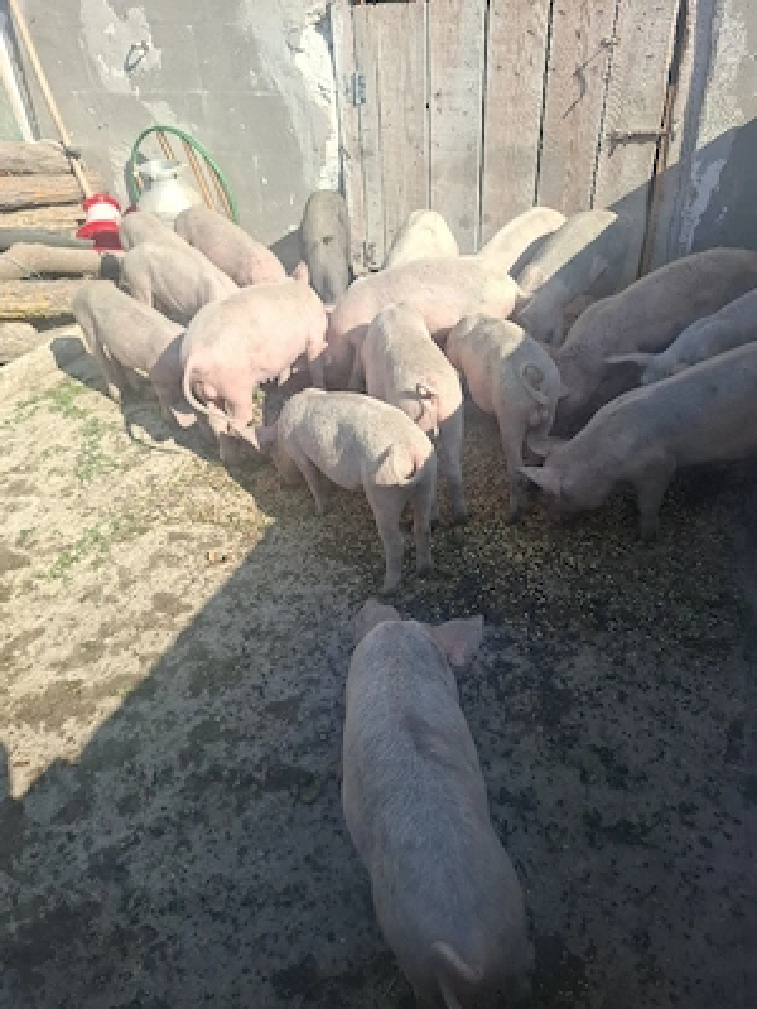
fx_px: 671
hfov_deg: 58.9
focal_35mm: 23
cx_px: 378
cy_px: 504
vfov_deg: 73.9
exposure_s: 1/1250
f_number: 1.8
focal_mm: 5.54
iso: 50
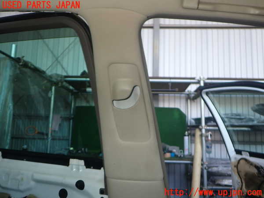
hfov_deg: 60.0
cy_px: 99
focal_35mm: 30
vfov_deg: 46.8
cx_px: 132
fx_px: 229
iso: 200
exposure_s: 1/30
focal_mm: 5.4
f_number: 6.3
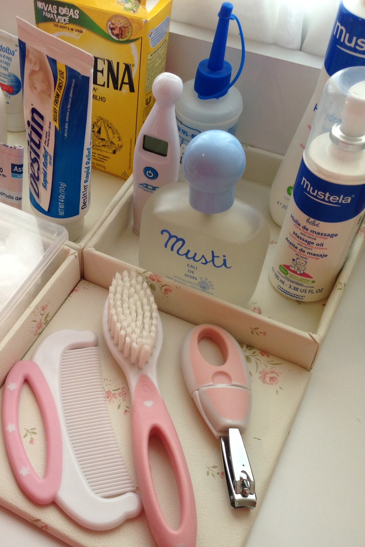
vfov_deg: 42.7
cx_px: 69
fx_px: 700
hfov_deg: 28.6
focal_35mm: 46
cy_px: 274
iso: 50
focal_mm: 4.13
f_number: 2.4
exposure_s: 1/20
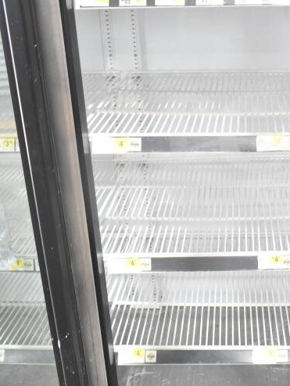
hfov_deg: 29.5
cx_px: 237
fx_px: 536
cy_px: 155
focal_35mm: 48
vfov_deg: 39.5
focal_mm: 18
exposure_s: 1/80
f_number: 4.5
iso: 1600
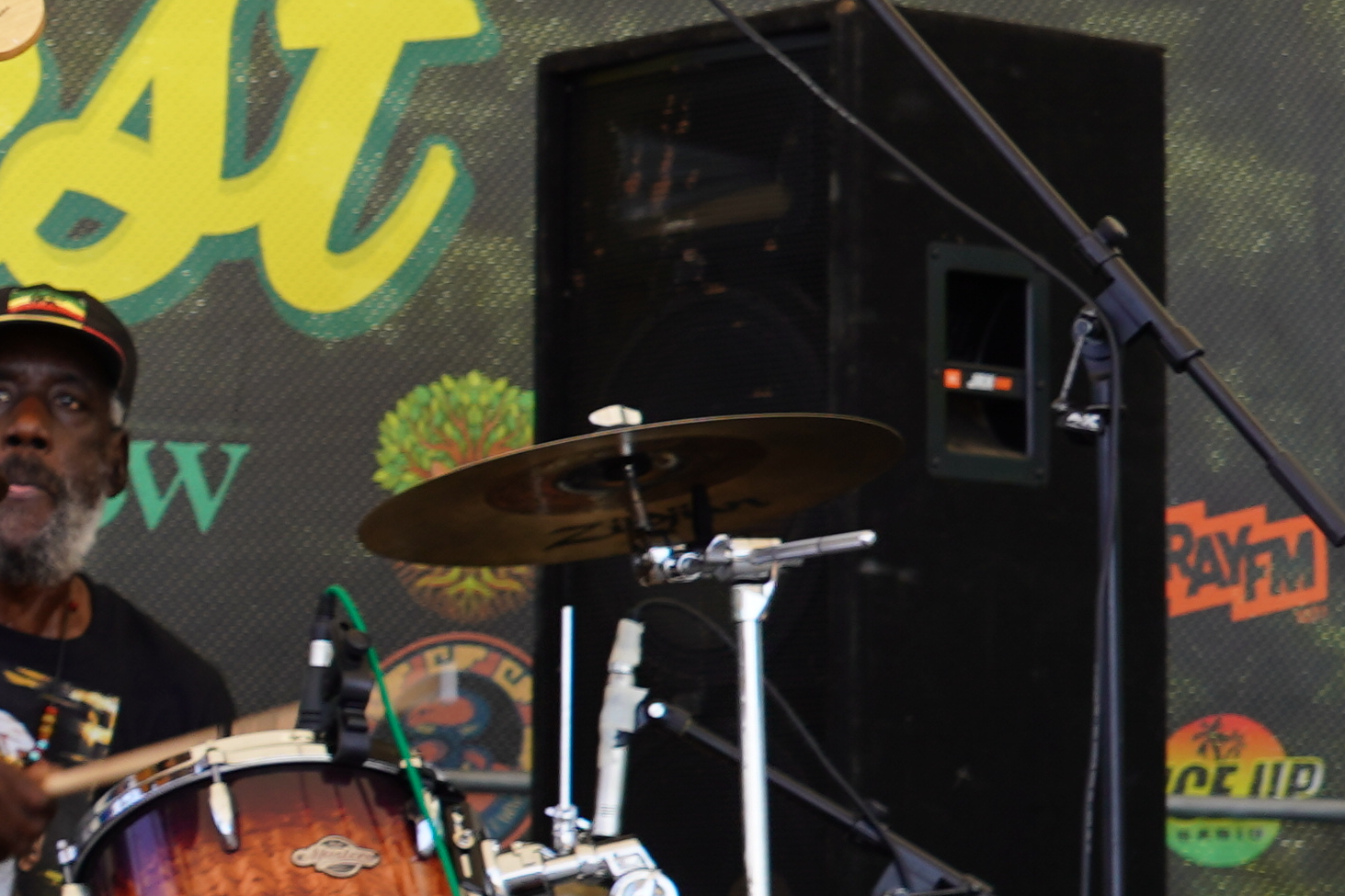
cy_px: 418
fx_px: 7508
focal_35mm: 201
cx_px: -1211
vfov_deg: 6.8
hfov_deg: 9.6
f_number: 6.3
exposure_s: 1/100
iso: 100
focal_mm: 49
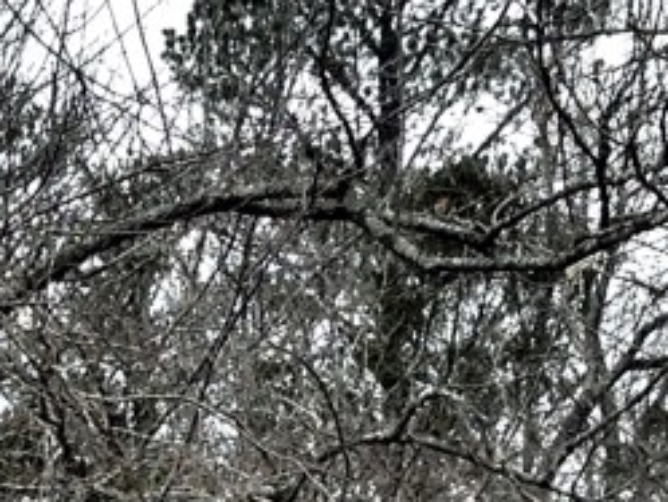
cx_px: -207
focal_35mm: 229
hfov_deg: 8.5
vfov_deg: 6.2
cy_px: 1208
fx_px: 4421
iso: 50
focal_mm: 4.28
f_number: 2.4
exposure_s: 1/297
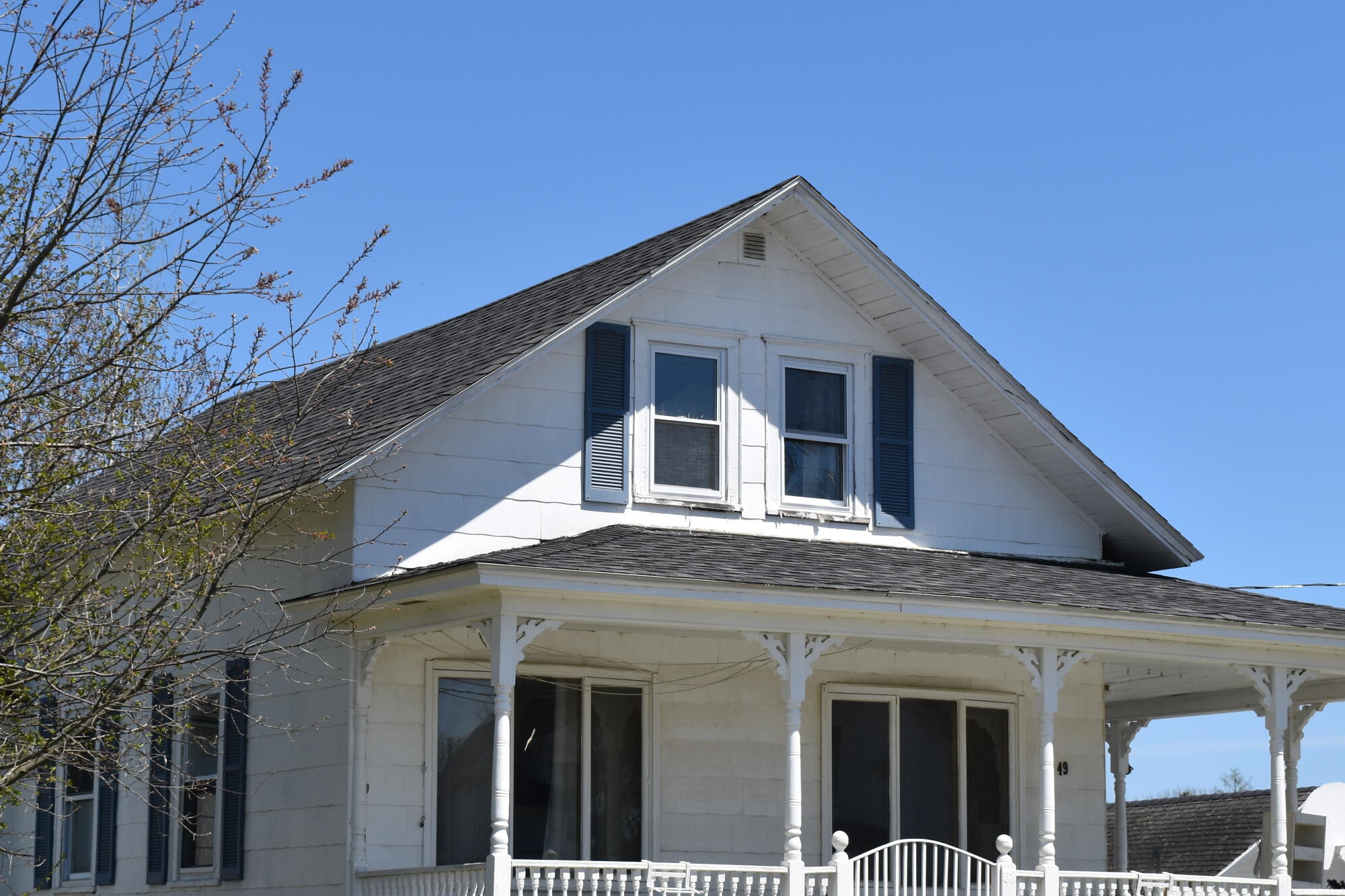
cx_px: 606
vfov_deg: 16.8
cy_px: 556
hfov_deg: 25.1
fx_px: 3026
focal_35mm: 81
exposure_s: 1/320
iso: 100
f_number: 9
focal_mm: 36
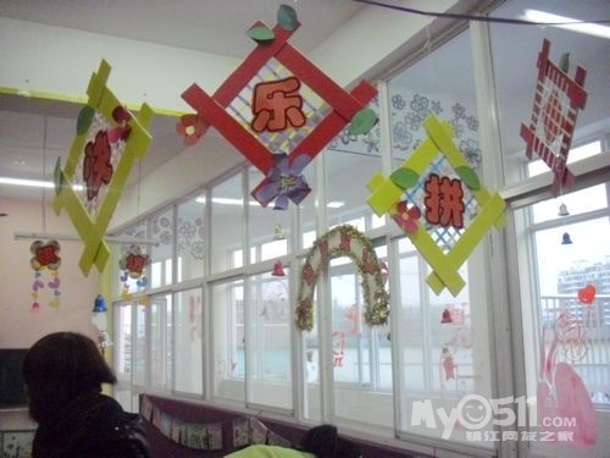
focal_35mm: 38
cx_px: 305
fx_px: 670
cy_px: 229
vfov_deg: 37.7
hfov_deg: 49.0
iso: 800
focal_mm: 6.2
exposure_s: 1/100
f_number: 2.8
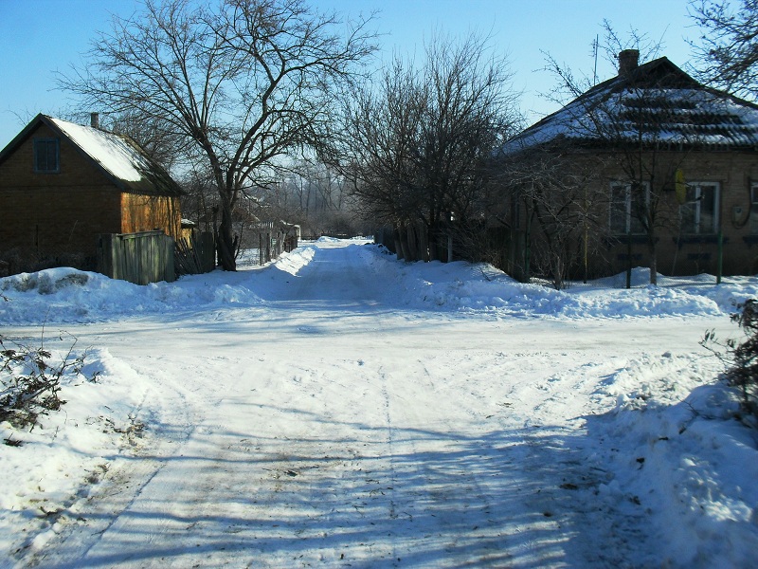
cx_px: 379
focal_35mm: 35
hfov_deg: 52.6
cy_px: 284
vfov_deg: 40.7
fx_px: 766
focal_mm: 6.3
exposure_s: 1/350
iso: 100
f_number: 8.4
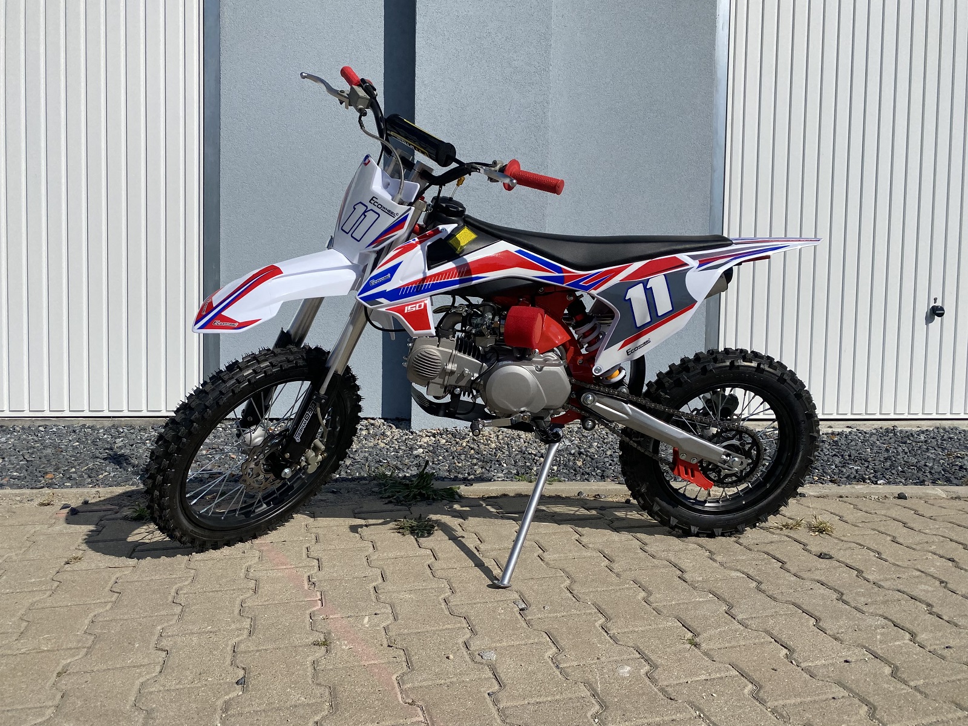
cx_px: 484
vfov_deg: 53.1
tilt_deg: -2.1
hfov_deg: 67.3
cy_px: 363
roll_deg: -1.3
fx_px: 727
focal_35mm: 26
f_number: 1.8
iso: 32
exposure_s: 1/6757
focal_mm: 4.25
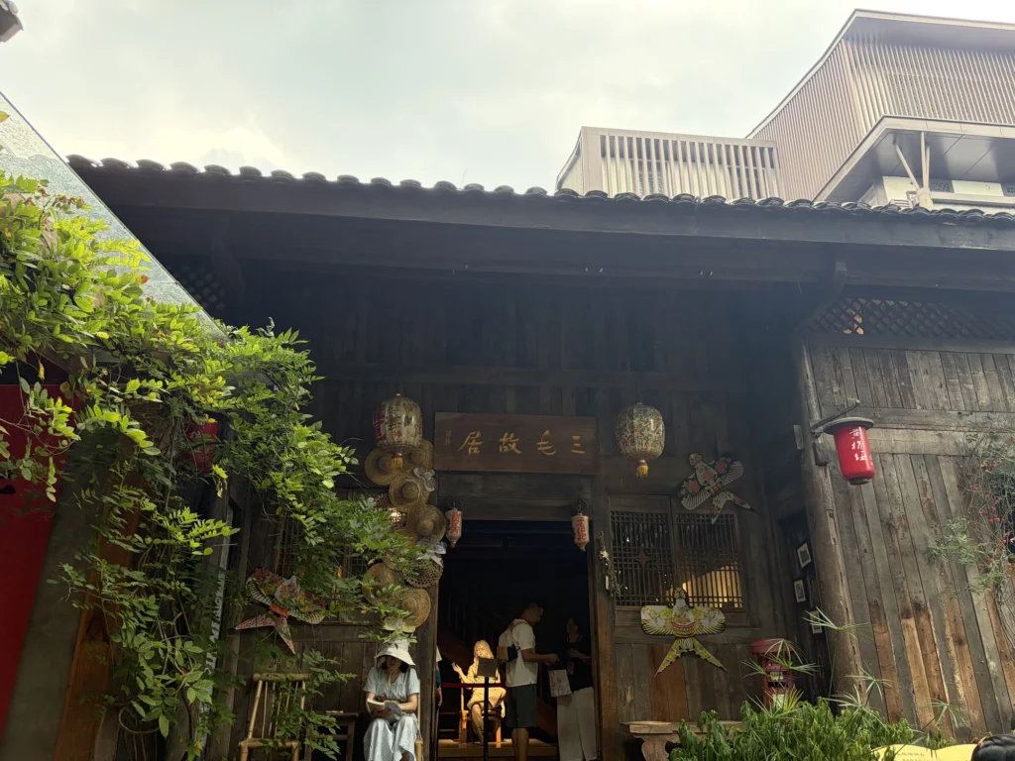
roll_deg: -0.4
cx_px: 508
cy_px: 380
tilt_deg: +23.1
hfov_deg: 67.3
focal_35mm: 26
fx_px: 762
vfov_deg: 53.1
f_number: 1.6
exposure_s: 1/171
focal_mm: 5.96
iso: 125
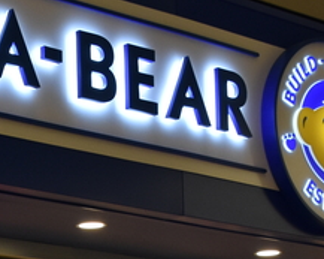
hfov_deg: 12.2
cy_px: 388
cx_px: -3
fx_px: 1494
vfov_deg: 9.6
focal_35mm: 156
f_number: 5.6
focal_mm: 24
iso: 800
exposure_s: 1/125
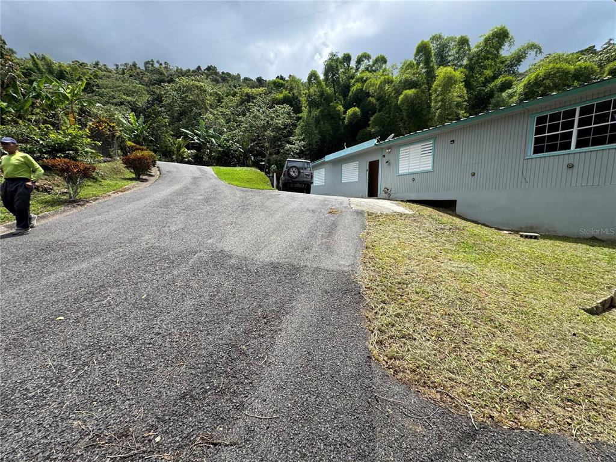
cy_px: 231
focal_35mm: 14
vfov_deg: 85.7
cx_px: 308
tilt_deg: -7.0
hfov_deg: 102.1
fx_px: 249
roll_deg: -1.4
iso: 50
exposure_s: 1/1277
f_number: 2.2
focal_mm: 2.22
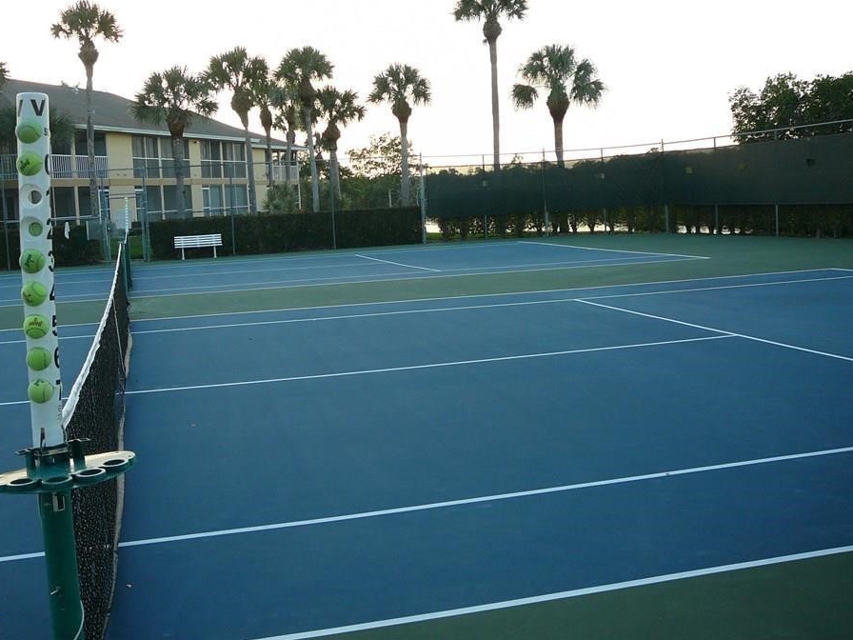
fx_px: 986
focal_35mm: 40
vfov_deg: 35.9
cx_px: 369
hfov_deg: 46.7
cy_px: 275
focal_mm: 5.2
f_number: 2.8
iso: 80
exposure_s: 1/160
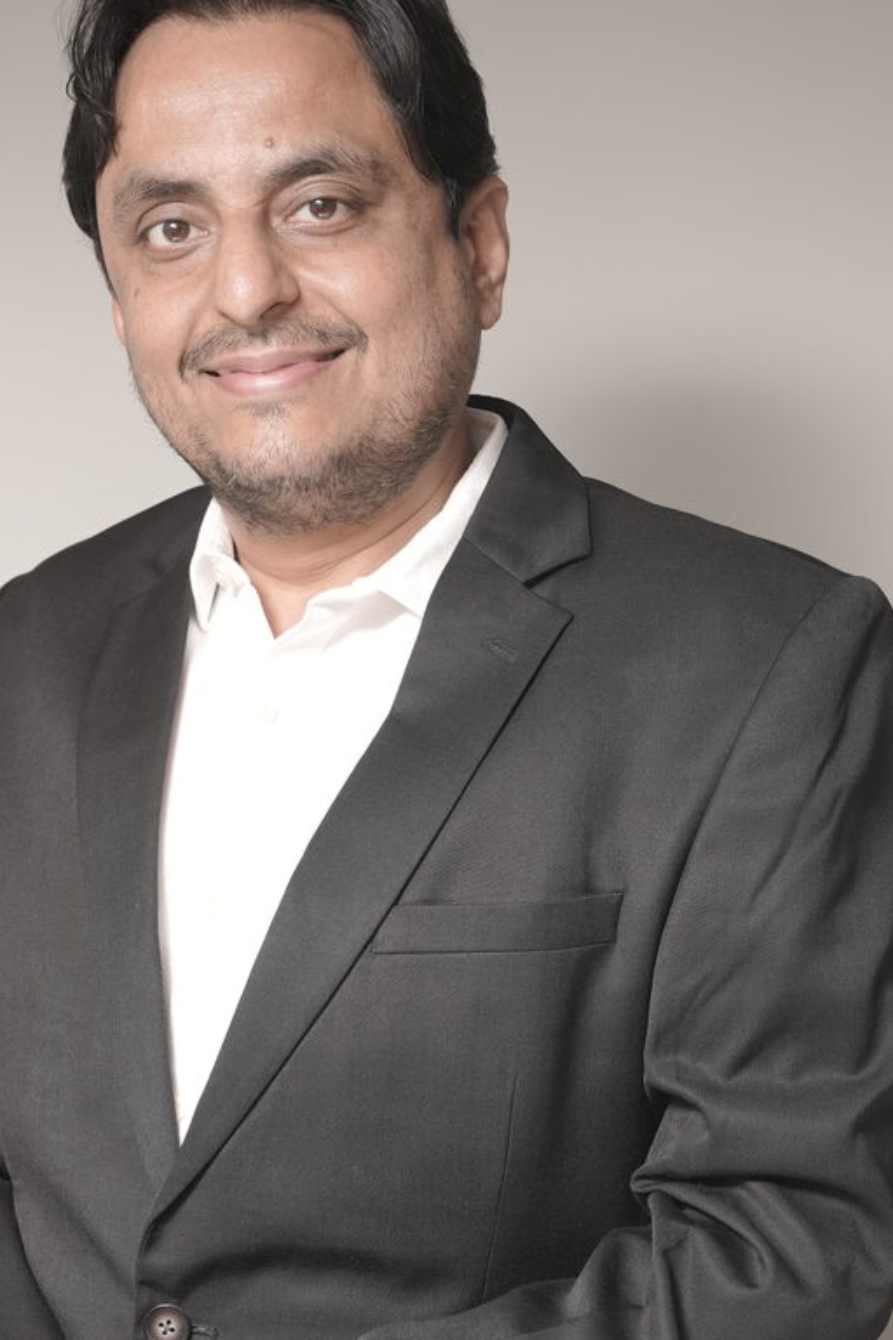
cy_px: 808
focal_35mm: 78
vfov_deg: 25.9
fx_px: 2902
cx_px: 375
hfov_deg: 17.5
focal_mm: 35
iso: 250
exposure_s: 1/160
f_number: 5
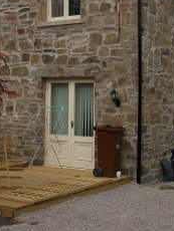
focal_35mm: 69
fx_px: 462
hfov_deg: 21.3
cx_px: 91
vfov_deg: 27.7
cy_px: 56
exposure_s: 1/171
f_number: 8.8
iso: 80
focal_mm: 5.7
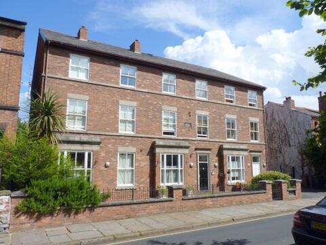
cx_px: 163
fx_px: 254
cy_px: 122
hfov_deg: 65.3
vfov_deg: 51.4
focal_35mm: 27
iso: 80
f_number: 5.6
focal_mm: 4.8
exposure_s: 1/400
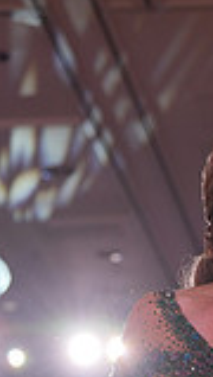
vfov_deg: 7.8
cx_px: 278
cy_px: 645
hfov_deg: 4.6
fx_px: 2668
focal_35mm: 267
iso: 640
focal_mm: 70
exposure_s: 1/400
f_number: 4
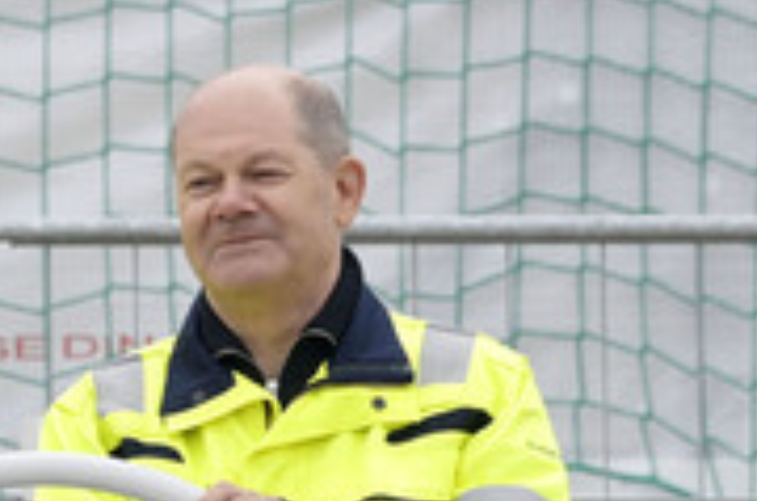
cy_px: 543
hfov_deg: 4.8
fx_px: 8955
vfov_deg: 3.2
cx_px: -11
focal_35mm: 427
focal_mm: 170
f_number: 6.3
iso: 4000
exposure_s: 1/400
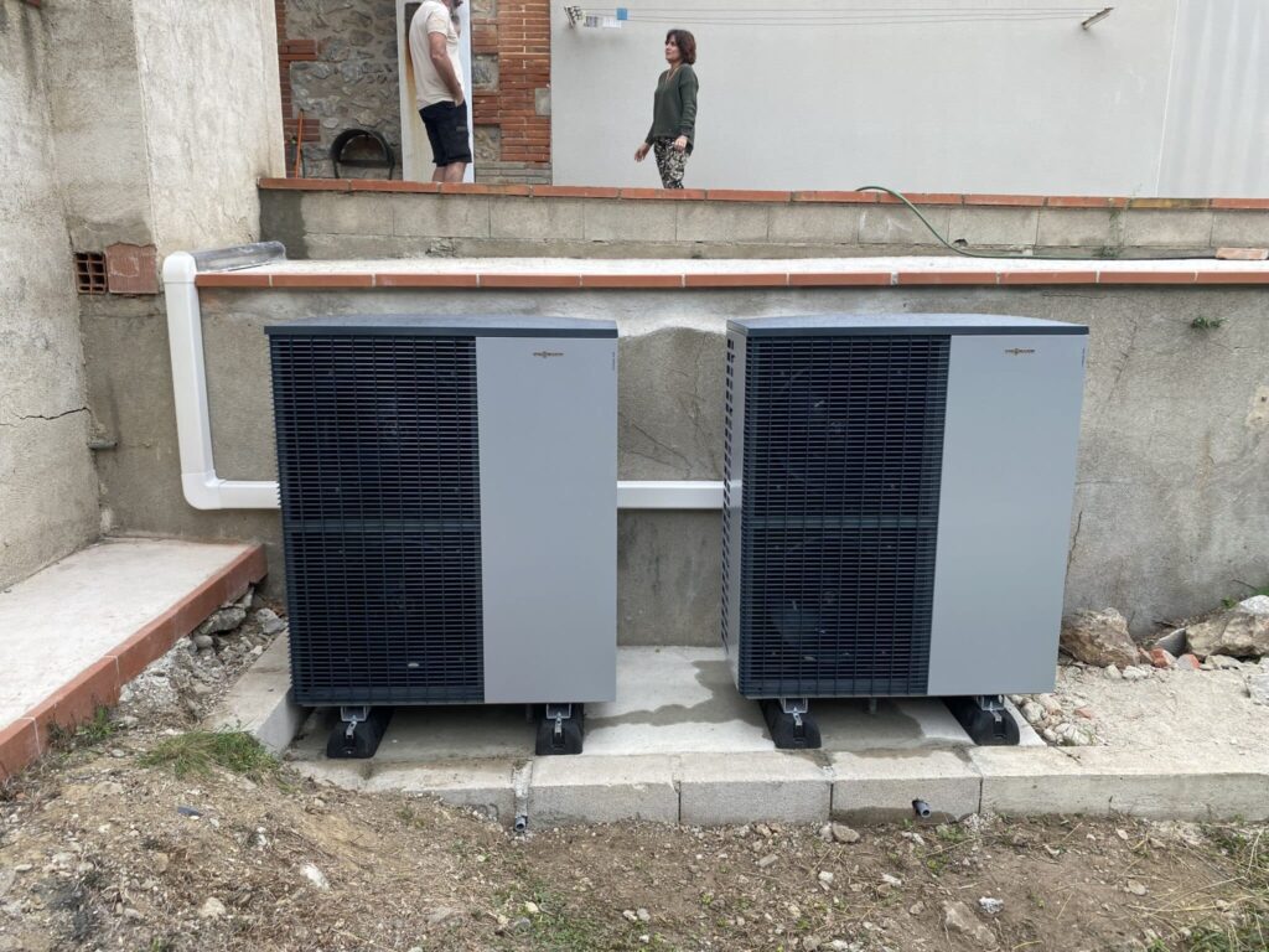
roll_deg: -0.8
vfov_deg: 53.1
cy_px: 476
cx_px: 634
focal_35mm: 26
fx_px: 953
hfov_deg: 67.3
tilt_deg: -11.7
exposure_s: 1/187
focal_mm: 4.25
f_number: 1.8
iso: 32
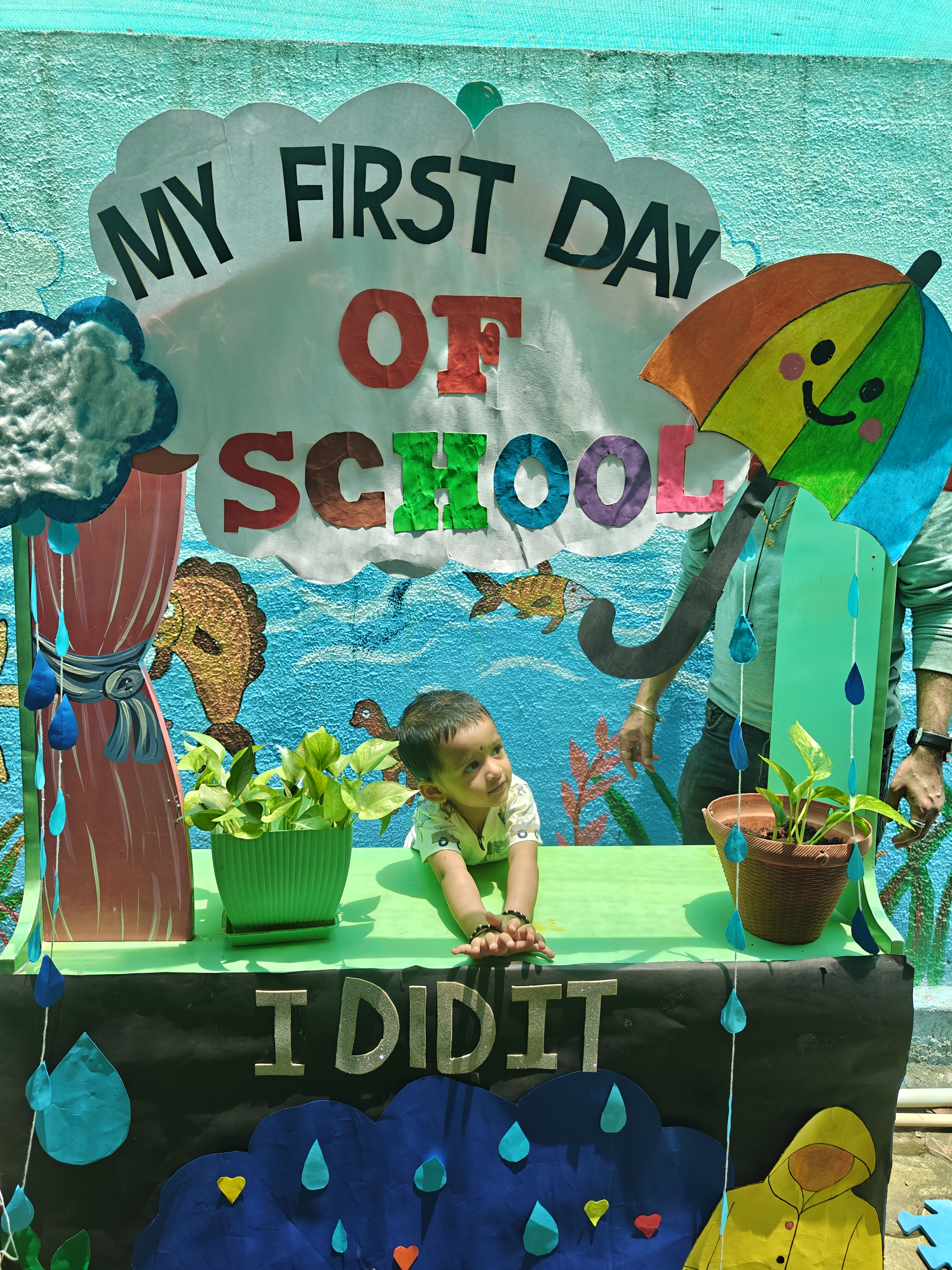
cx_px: 476
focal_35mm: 24
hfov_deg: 56.8
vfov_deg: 71.6
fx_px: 880
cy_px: 635
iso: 160
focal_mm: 5.59
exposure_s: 1/200
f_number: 1.8
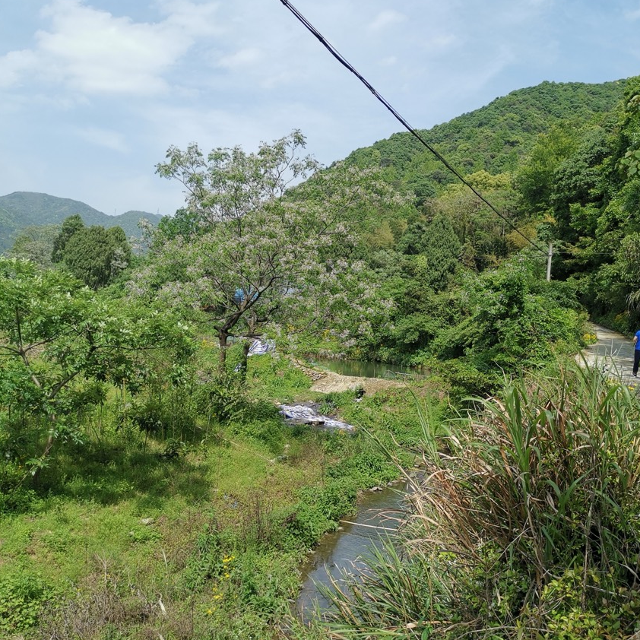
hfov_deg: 48.1
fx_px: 711
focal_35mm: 34
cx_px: 387
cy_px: 333
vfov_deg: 48.4
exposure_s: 1/1805
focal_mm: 4.75
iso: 50
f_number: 1.8
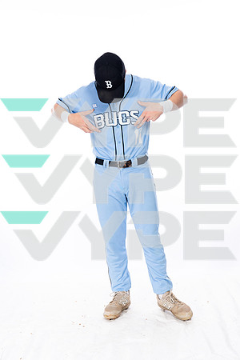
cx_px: 120
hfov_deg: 24.6
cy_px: 180
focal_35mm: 55
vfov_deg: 36.2
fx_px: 550
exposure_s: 1/250
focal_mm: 55
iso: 400
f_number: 5.6
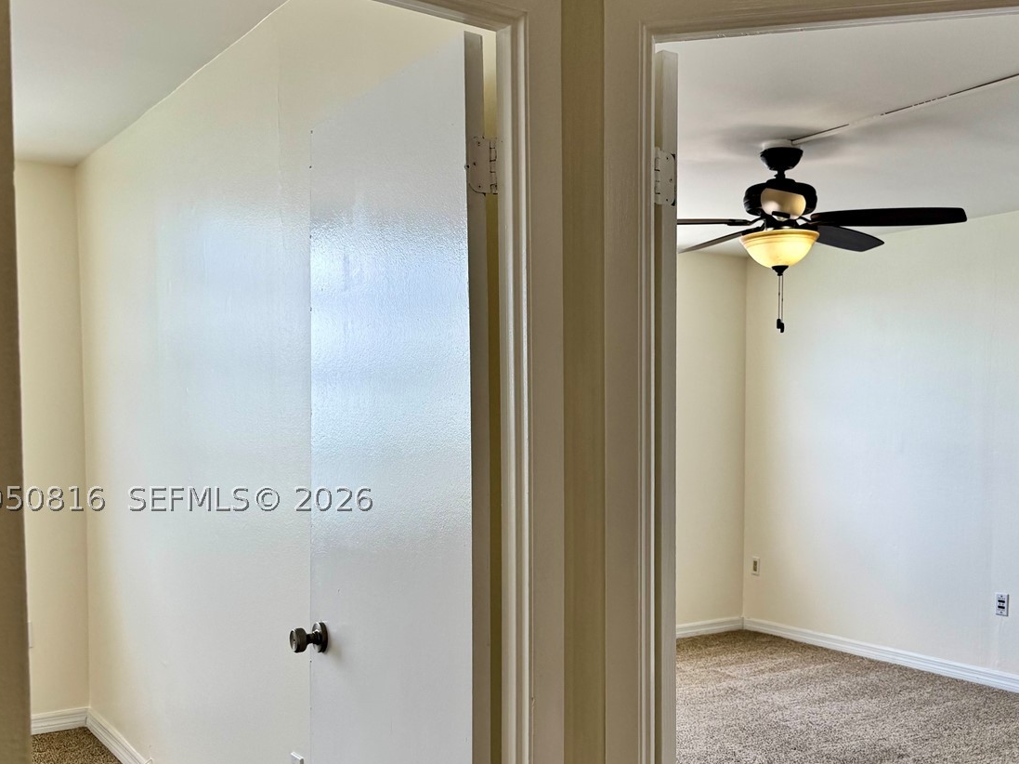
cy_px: 499
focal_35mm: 35
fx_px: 1030
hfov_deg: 51.9
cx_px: 657
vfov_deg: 40.3
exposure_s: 1/506
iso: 80
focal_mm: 6.76
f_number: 1.78
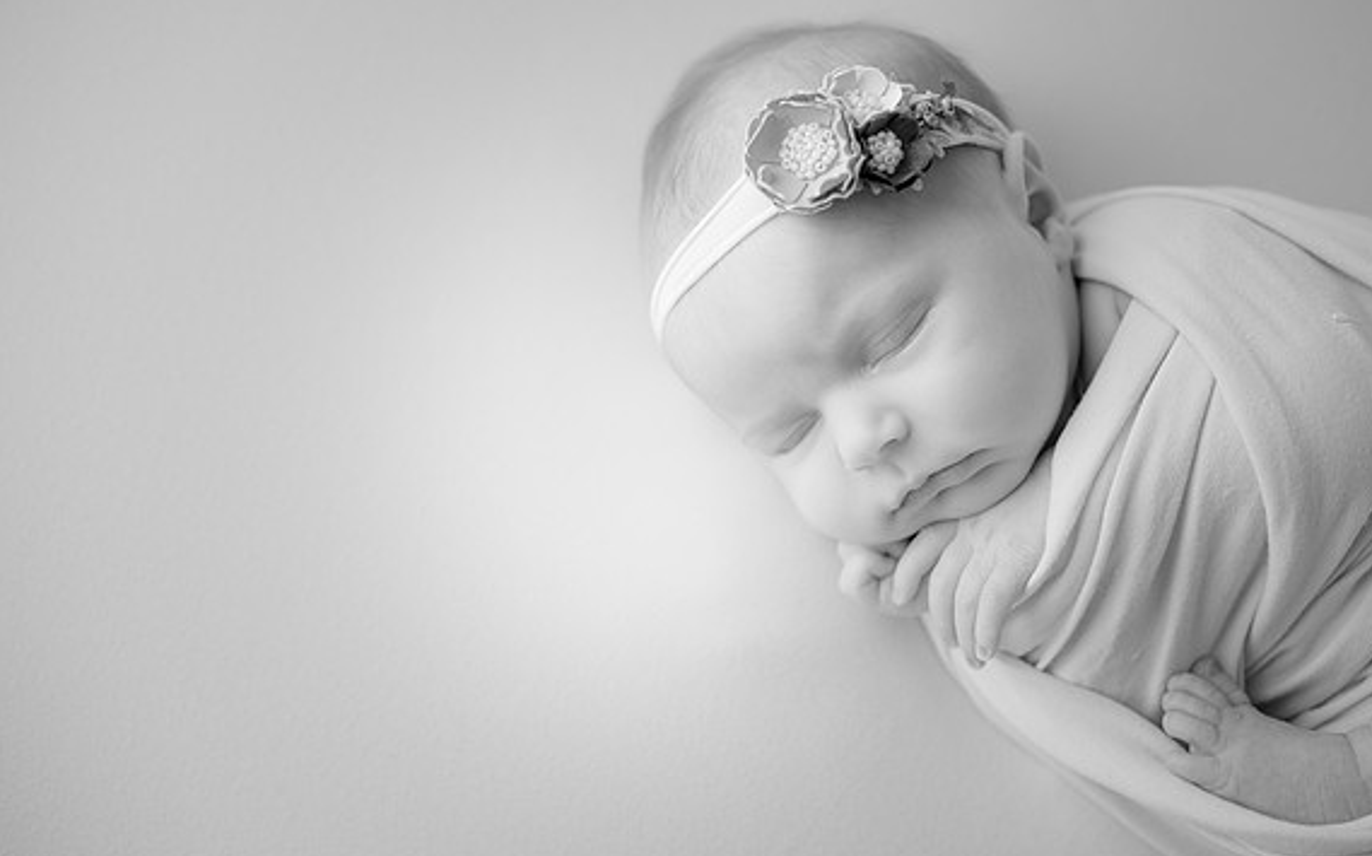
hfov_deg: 38.9
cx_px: 692
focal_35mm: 52
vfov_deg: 24.8
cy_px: 414
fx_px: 1943
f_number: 2.8
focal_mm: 50
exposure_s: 1/160
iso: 160
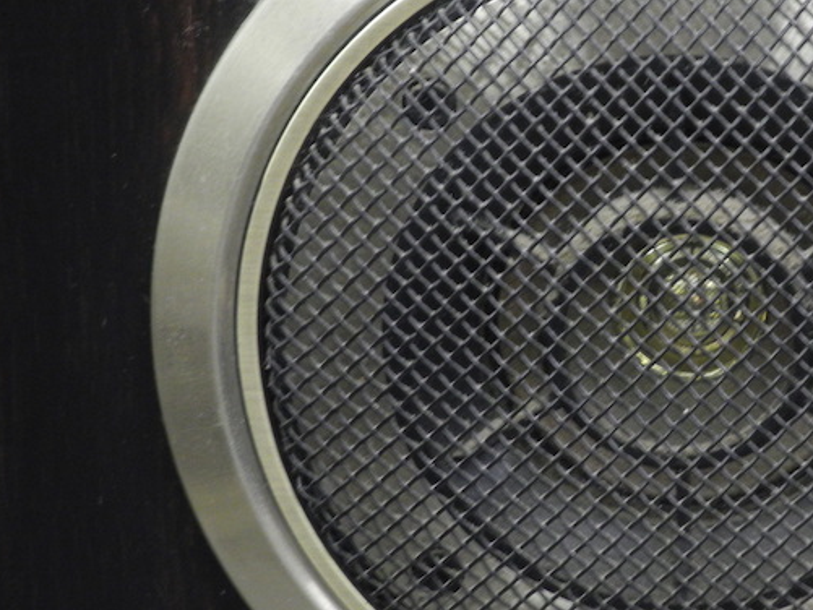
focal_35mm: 383
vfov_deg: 3.9
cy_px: 286
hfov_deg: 5.2
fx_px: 8997
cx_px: 683
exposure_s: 1/7
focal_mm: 42.6
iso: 400
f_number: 5.6
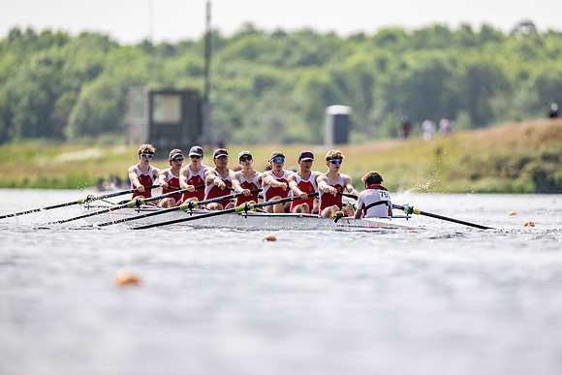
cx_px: 281
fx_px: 9368
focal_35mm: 600
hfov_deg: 3.4
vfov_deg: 2.3
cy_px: 188
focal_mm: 600
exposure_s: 1/2500
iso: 140
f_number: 4
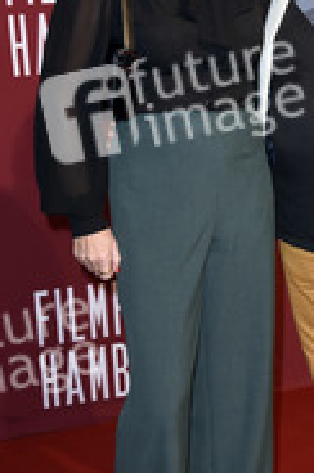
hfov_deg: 13.8
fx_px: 1287
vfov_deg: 20.9
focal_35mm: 98
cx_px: 247
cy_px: 231
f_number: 5.6
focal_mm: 45
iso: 800
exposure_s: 1/200
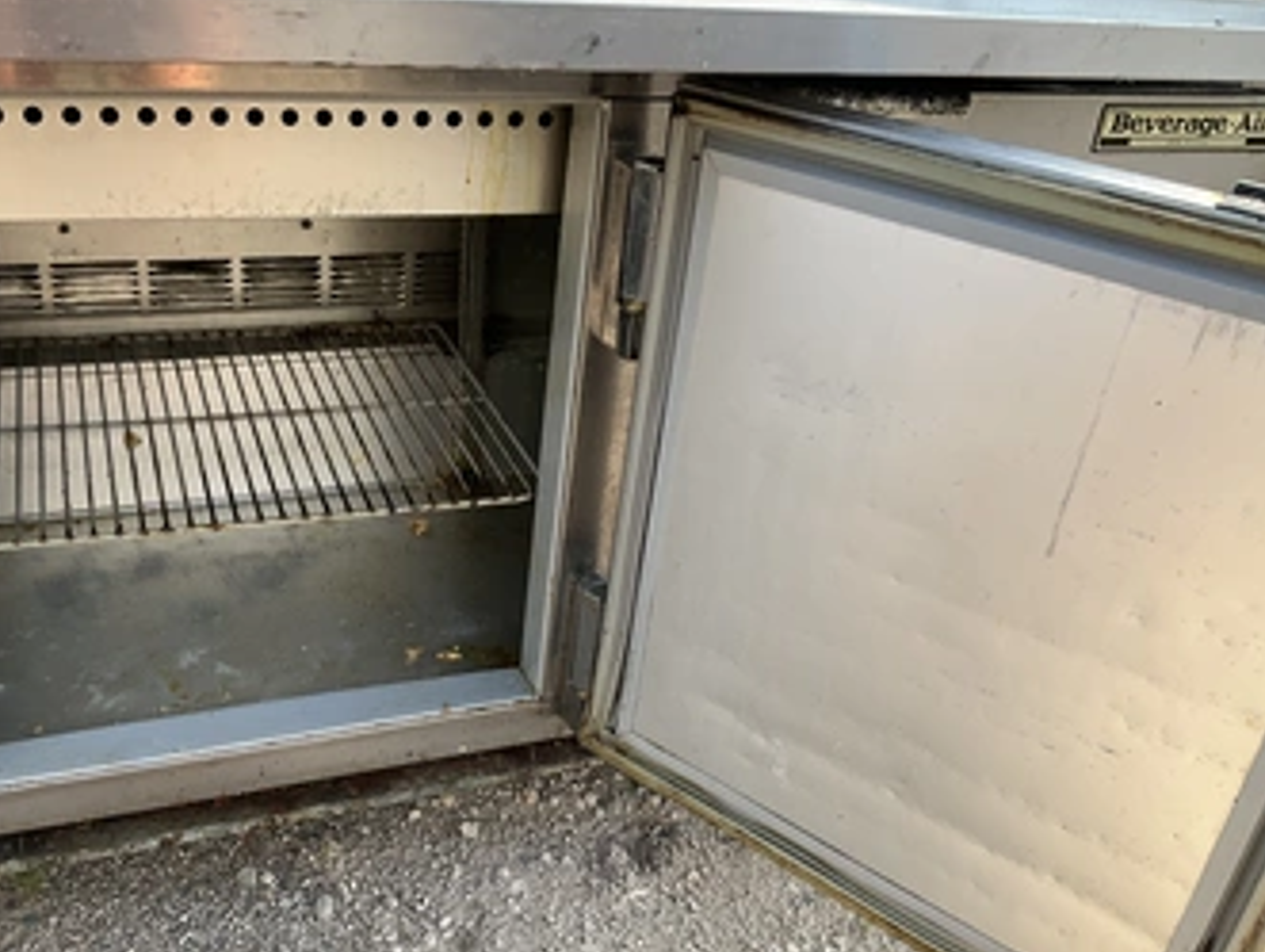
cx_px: 535
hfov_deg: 52.4
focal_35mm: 35
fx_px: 1280
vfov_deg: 40.8
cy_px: 501
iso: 25
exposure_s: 1/370
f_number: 1.8
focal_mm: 3
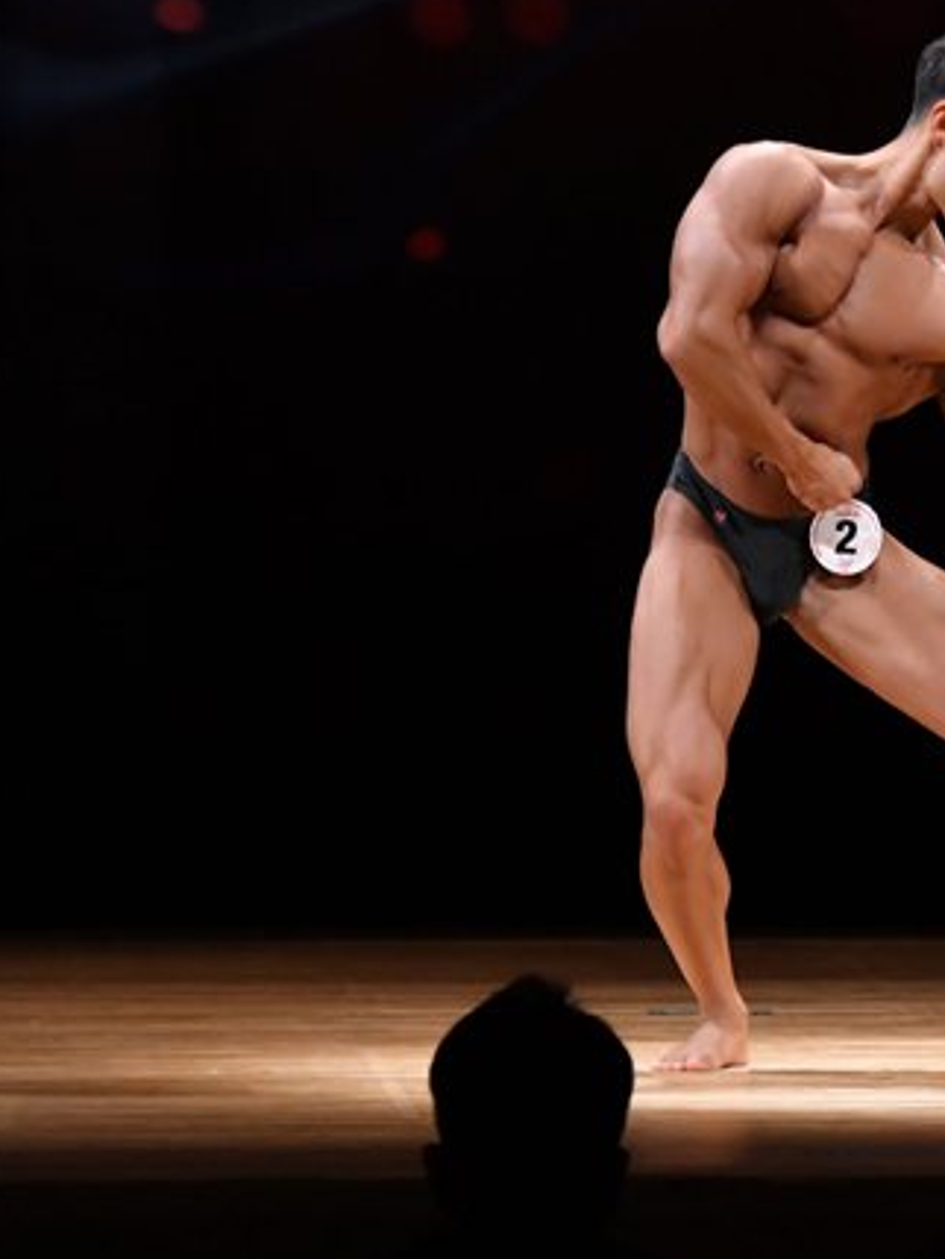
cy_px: 552
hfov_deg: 3.6
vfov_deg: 4.8
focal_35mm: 417
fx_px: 15171
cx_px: 932
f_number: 5.6
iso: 3200
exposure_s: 1/400
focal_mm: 160
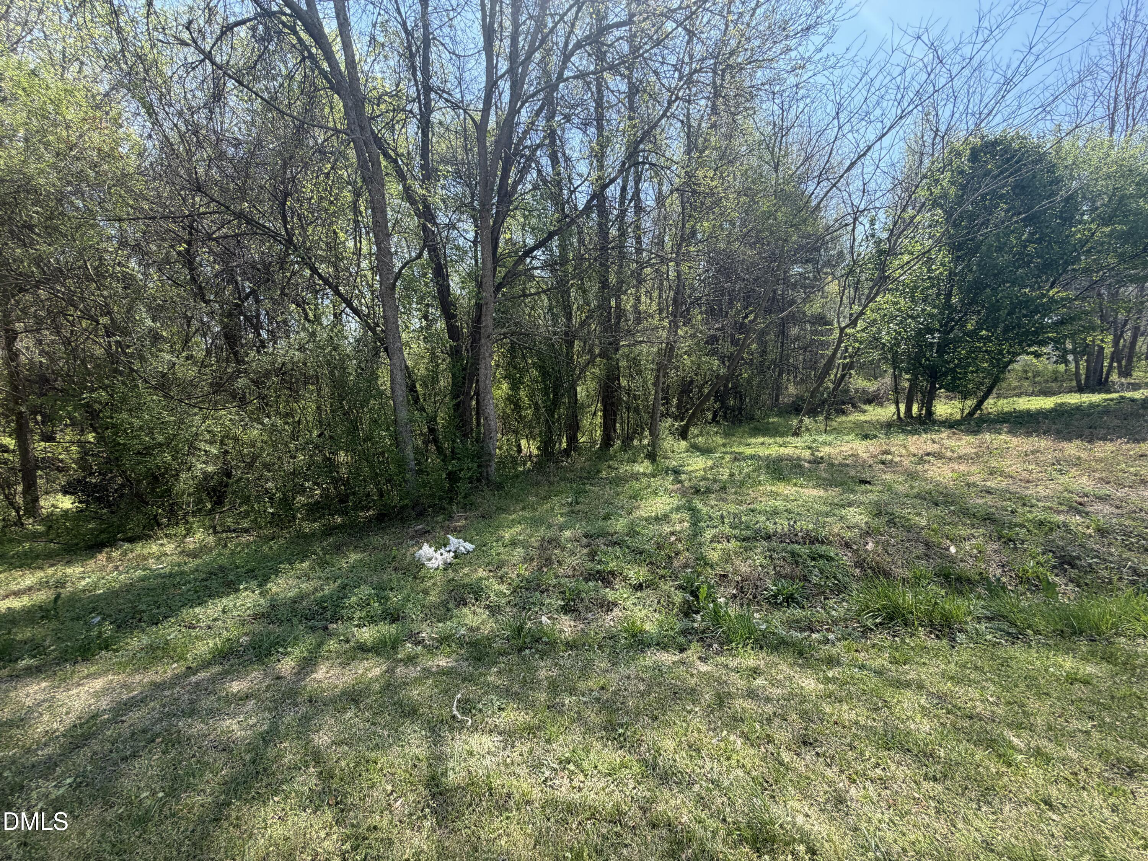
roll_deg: +2.6
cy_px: 430
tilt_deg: -4.5
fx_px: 464
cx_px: 574
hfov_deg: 102.1
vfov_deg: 85.7
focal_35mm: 14
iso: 50
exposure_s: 1/502
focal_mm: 2.22
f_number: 2.2
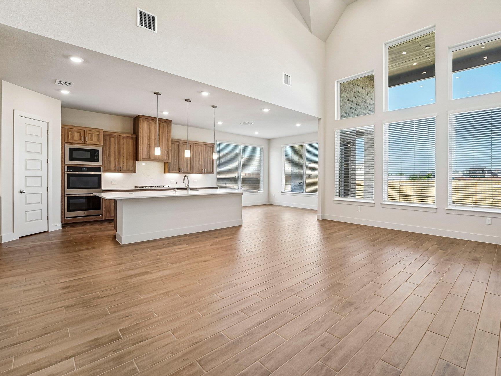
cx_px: 288
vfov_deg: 78.0
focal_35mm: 16
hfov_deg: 93.8
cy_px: 178
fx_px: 232
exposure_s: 1/50
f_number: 8
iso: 400
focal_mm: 14
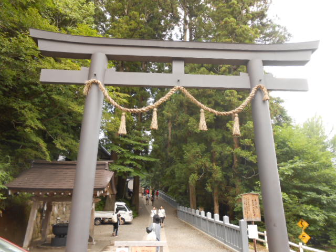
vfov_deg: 53.1
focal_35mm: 26
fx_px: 252
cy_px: 126
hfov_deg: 67.3
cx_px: 168
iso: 80
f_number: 3.5
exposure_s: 1/60
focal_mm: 4.6
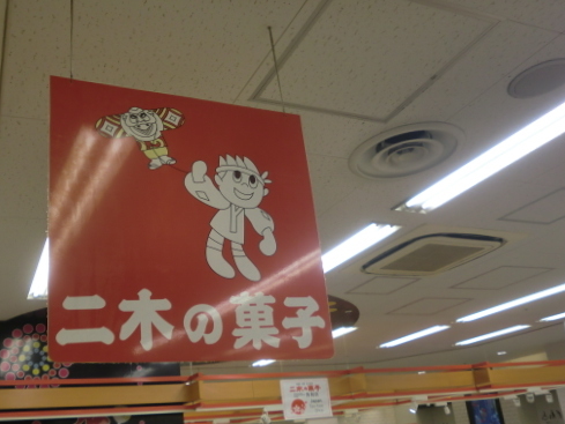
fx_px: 555
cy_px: 266
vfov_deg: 41.5
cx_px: 213
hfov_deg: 53.4
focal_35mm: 34
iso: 64
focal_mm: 4.65
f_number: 2.6
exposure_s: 1/60
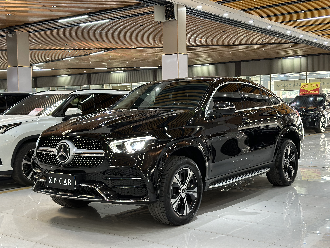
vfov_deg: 30.3
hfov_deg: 39.7
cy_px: 124
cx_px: 165
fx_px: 458
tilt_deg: -2.6
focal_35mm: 48
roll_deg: +1.5
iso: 200
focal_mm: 6.86
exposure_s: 1/58
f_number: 1.78
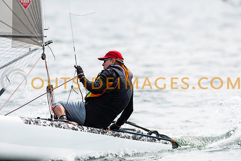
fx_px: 3013
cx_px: 120
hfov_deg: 4.6
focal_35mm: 450
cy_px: 80
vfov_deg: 3.1
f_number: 5
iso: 400
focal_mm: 300
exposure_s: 1/4000
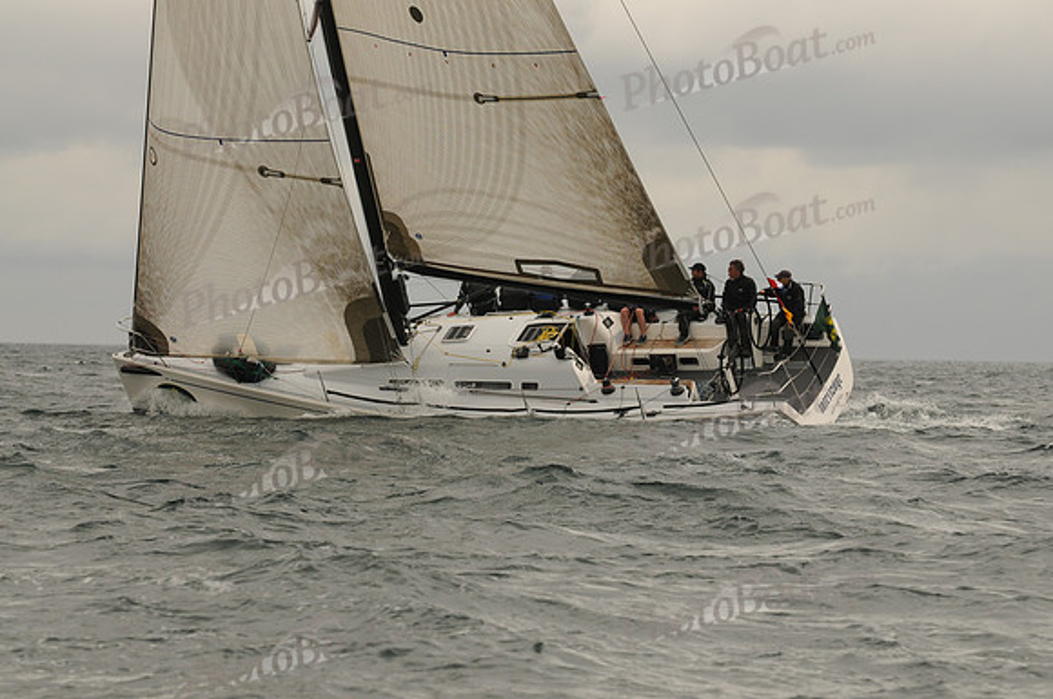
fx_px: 5258
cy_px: 350
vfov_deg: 7.6
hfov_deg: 11.4
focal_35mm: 180
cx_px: 526
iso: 200
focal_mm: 120
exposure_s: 1/640
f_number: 6.3
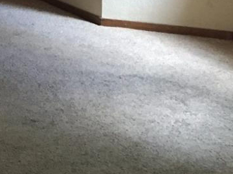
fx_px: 813
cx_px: -181
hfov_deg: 14.4
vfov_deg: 11.1
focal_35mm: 121
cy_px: -173
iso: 250
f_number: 2.2
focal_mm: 4.15
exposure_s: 1/17
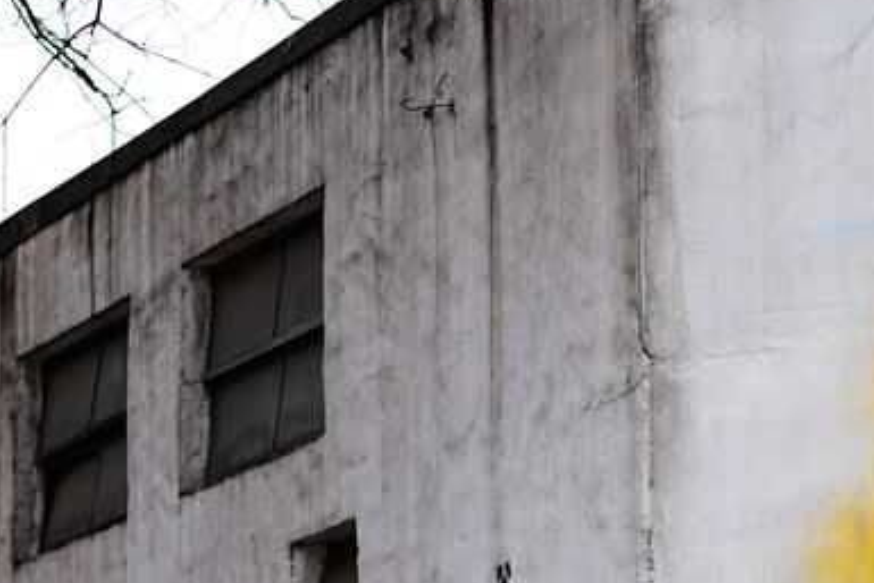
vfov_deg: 7.4
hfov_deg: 11.0
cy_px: 462
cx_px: 636
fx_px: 4517
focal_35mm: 186
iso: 50
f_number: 1.4
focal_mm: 35
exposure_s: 1/2000
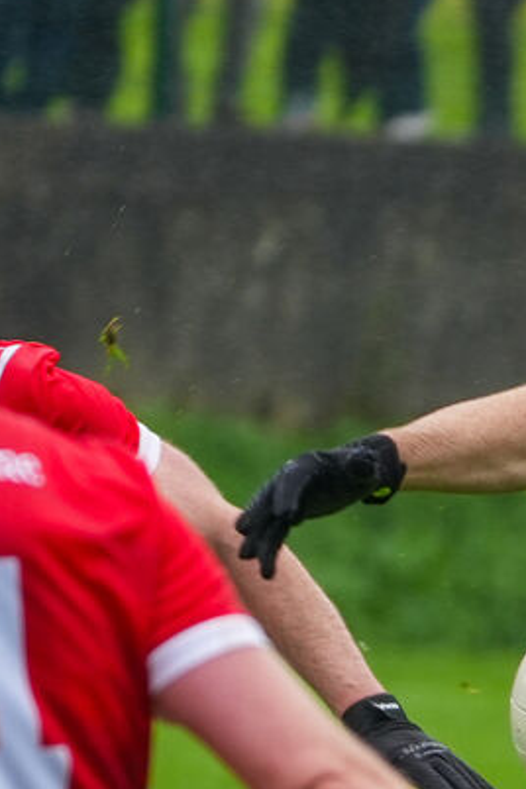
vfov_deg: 2.5
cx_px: 832
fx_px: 18299
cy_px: 679
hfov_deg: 1.6
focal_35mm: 835
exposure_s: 1/640
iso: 640
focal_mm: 280
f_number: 5.6
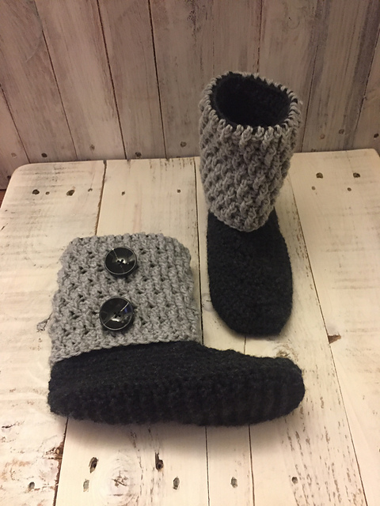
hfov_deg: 48.2
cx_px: 190
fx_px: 424
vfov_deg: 61.7
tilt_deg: -52.4
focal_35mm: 29
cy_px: 253
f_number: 2.2
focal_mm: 4.15
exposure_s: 1/15
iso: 1000
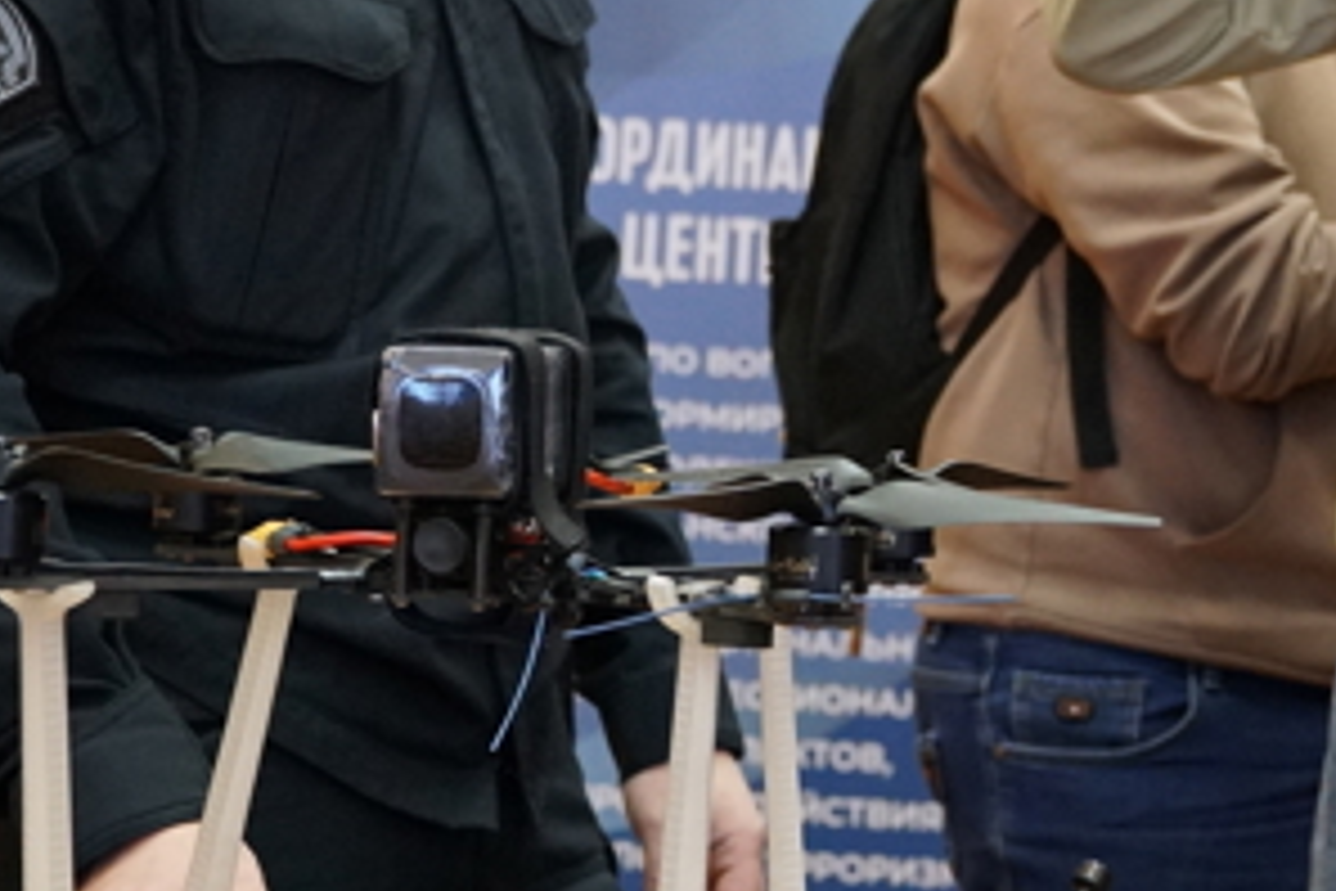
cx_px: 1084
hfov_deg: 16.2
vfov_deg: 10.9
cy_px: 108
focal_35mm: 125
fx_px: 4648
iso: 3200
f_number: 4.5
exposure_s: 1/160
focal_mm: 33
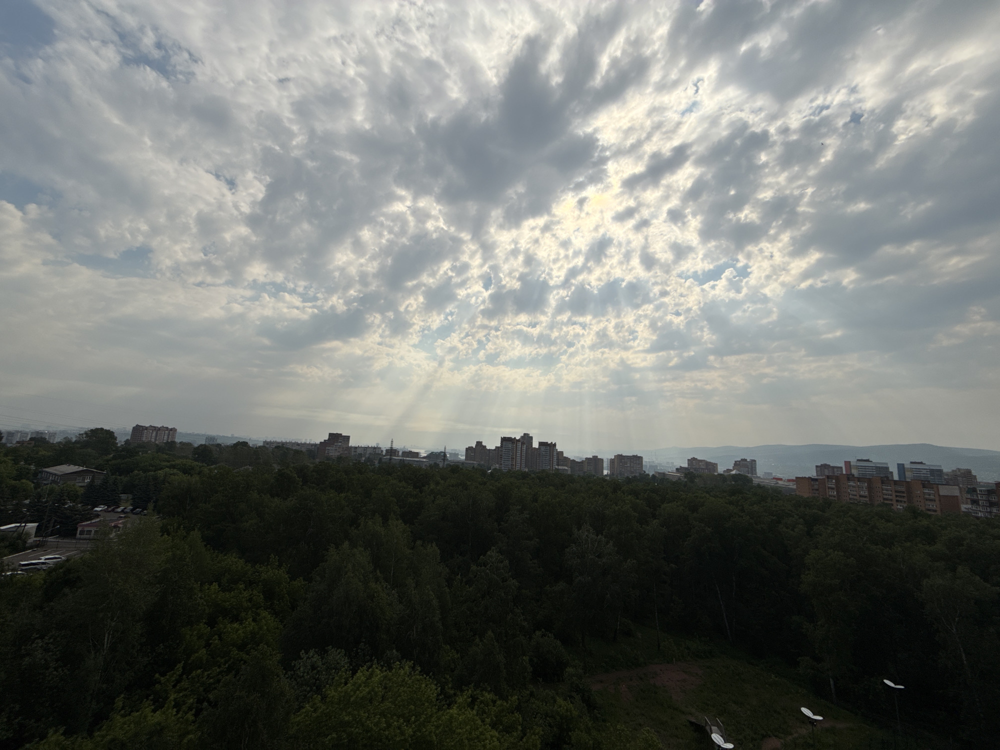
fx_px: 404
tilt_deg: +10.0
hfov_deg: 102.1
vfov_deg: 85.7
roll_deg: -3.1
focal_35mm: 14
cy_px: 375
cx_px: 500
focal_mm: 2.22
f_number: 2.2
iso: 32
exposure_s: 1/6173
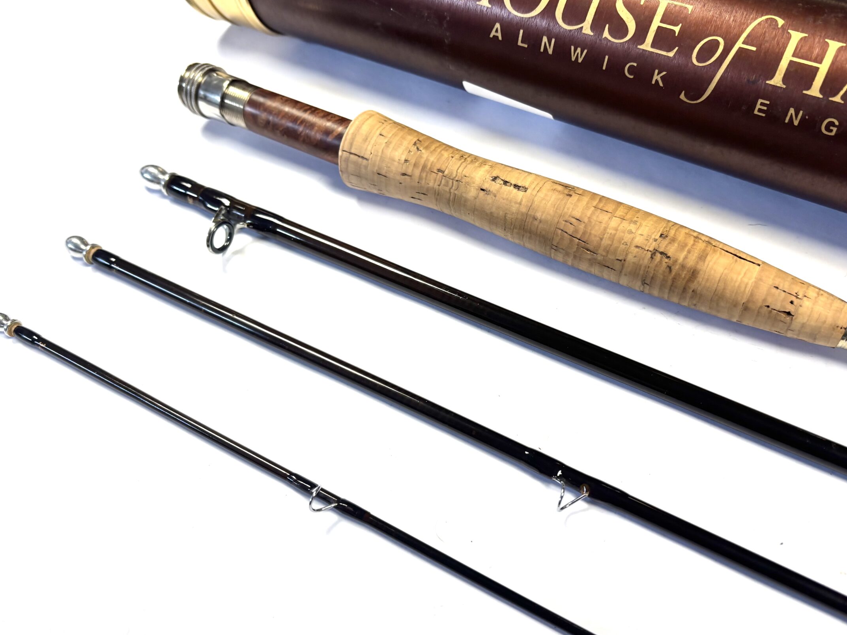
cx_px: 449
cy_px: 340
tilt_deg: -55.2
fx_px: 758
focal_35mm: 31
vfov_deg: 45.4
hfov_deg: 58.3
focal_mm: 5.96
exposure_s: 1/121
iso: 64
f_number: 1.6
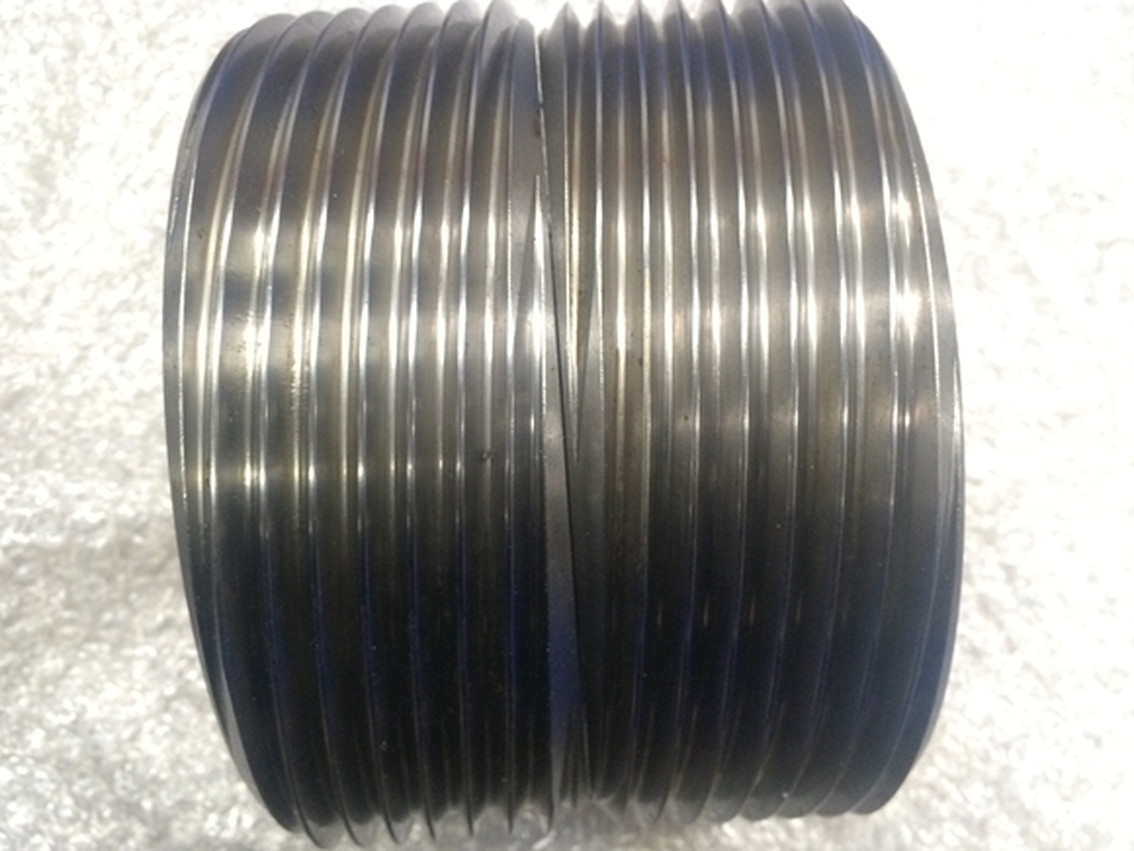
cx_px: 536
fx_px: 1048
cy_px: 425
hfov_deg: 56.8
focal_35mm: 32
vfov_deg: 44.2
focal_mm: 4.15
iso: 160
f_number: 2.2
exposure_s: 1/30
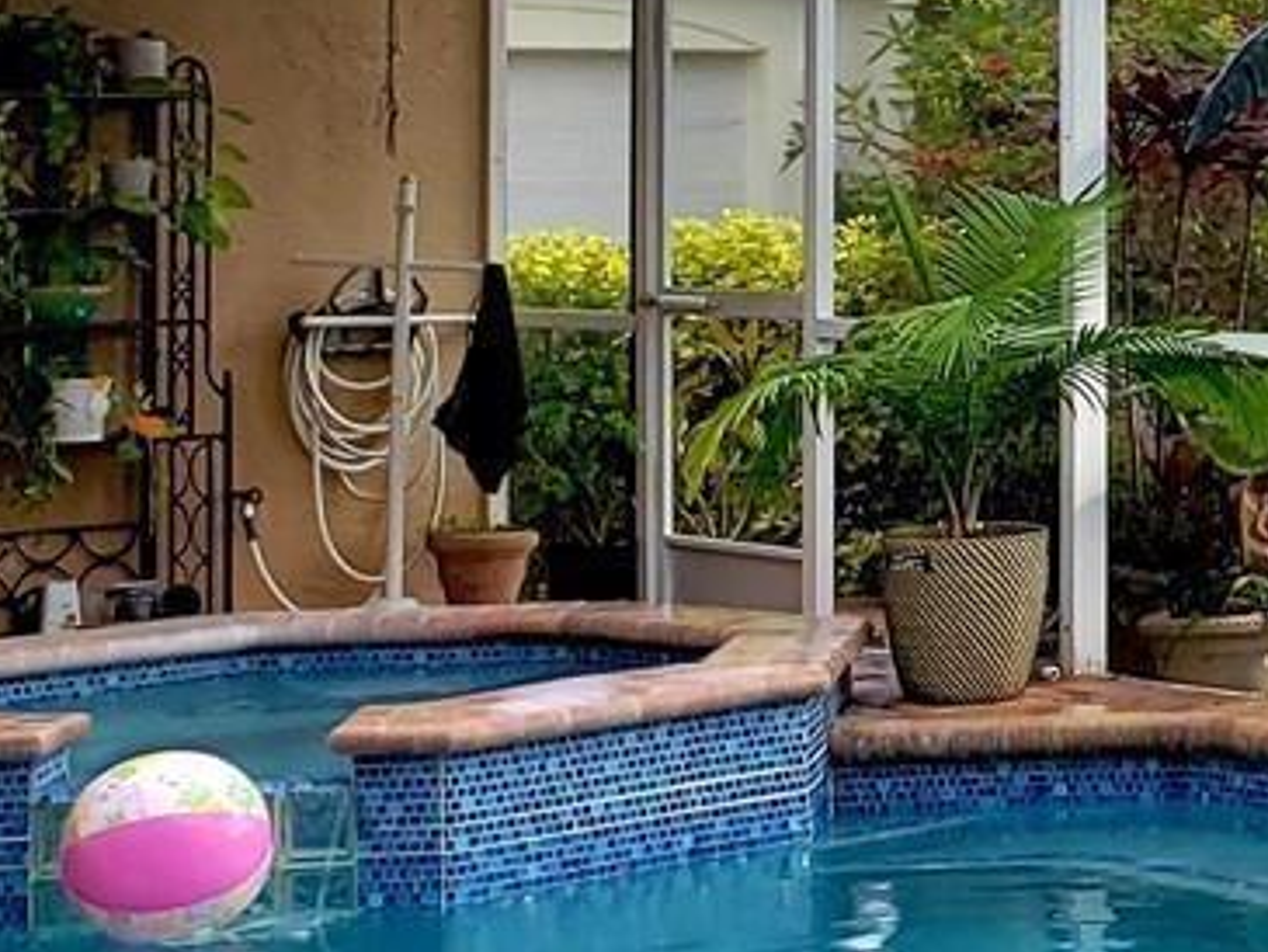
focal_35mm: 114
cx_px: 2192
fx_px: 4177
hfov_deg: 15.2
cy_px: 42
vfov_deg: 12.9
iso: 50
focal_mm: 4.3
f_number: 2.4
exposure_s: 1/510
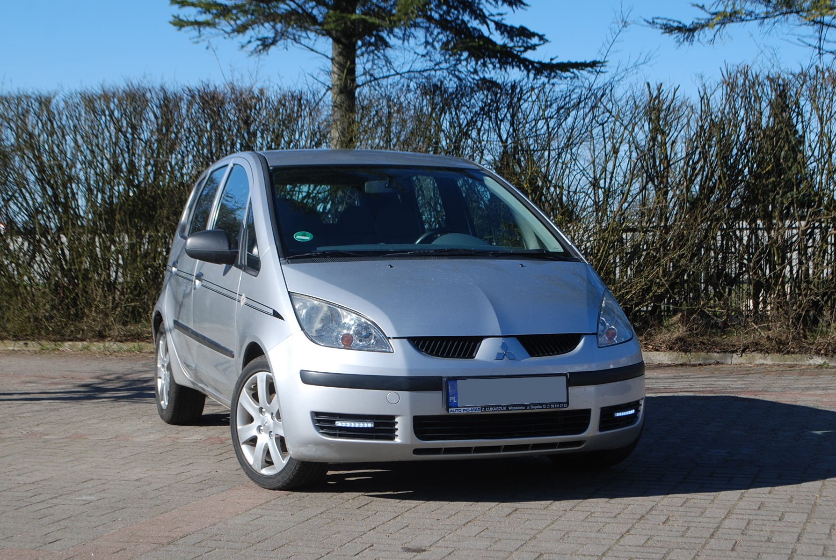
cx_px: 424
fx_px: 1511
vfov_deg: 21.0
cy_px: 280
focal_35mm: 65
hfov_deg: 30.9
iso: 100
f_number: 8
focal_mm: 40
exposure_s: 1/250
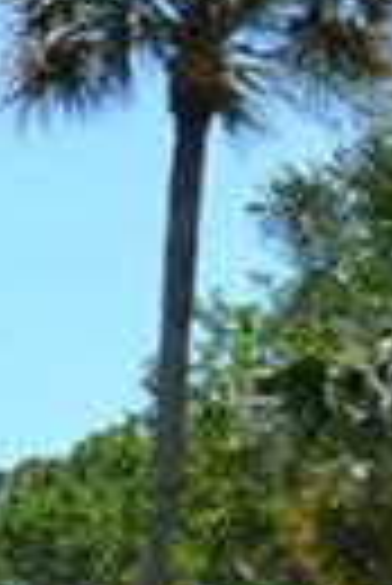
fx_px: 5586
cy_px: 1035
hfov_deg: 3.6
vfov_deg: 5.9
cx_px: -1681
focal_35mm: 343
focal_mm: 29
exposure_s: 1/200
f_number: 7.1
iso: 100
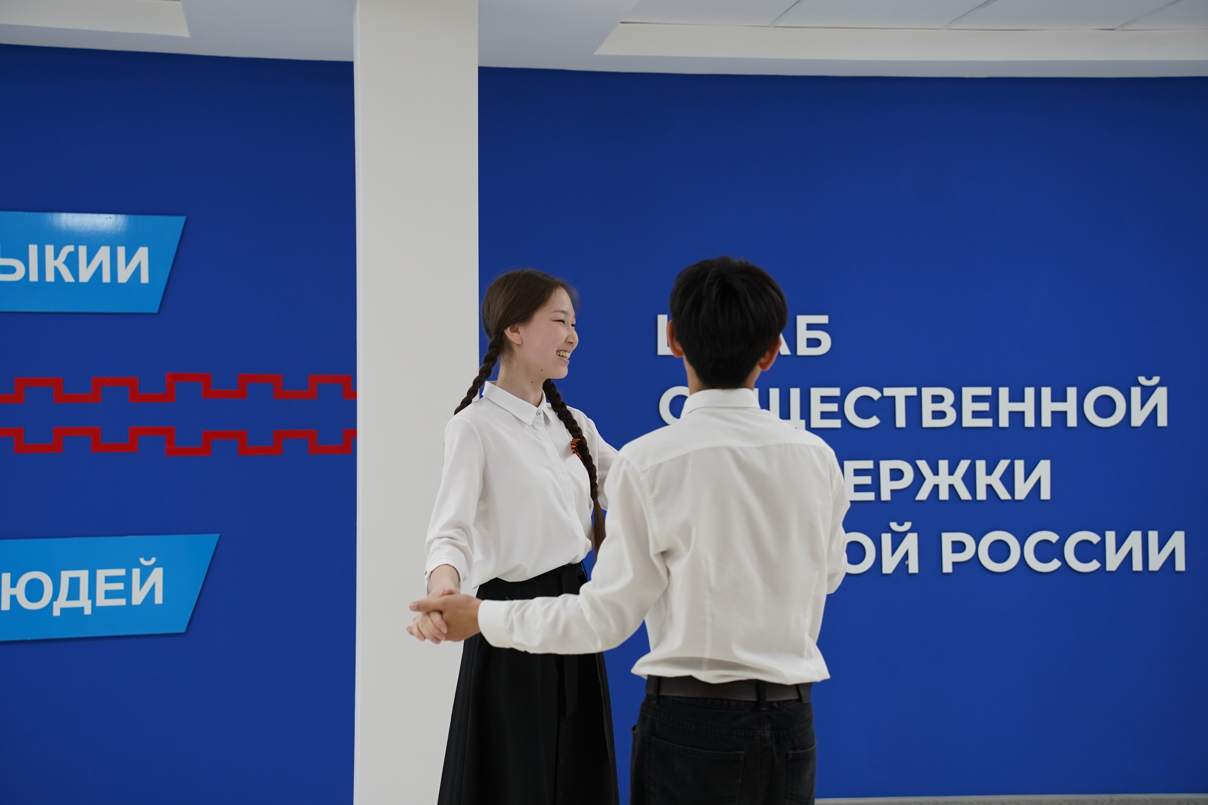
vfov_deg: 24.6
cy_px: 402
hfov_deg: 36.2
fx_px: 1845
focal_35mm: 55
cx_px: 604
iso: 1000
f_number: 4
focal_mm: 55
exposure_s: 1/160
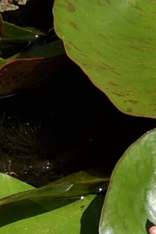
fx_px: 2743
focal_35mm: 421
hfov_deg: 3.2
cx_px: 261
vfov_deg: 4.9
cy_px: -146
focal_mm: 50
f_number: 9
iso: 200
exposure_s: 1/320
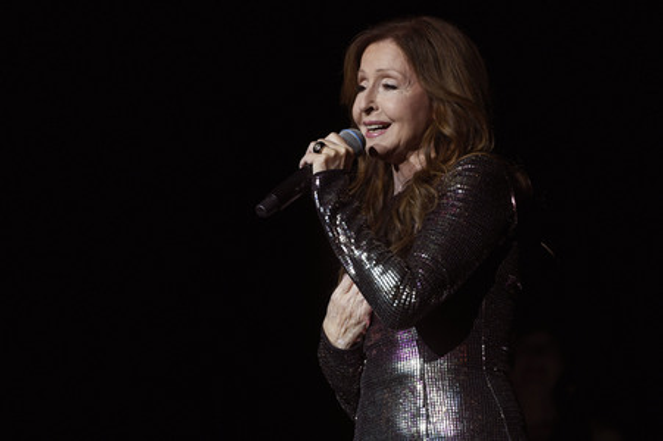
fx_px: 3681
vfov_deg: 6.9
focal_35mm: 200
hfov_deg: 10.3
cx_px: 332
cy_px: 220
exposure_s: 1/640
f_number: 5
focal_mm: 200
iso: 1250
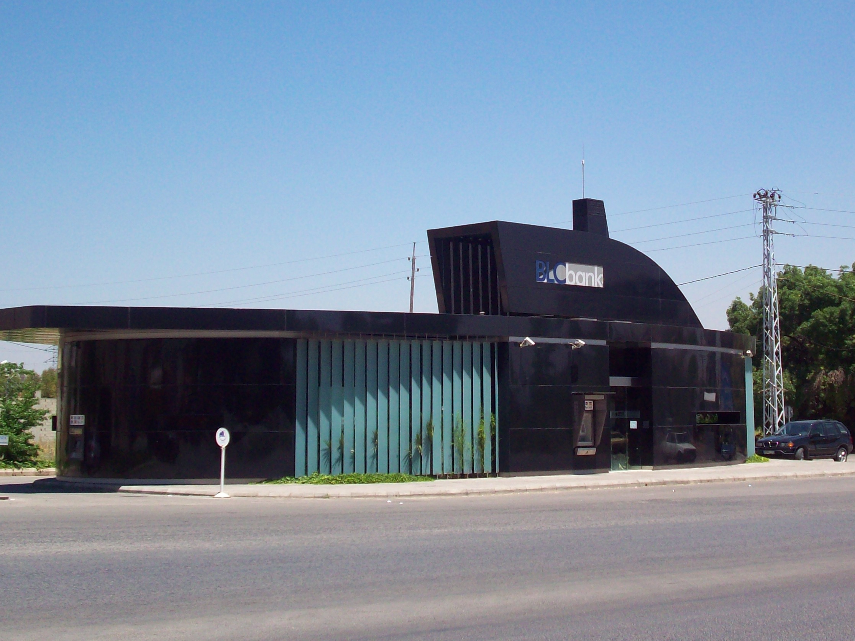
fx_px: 1556
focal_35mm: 63
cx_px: 505
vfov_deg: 23.2
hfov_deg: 30.7
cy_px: 247
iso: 80
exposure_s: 1/324
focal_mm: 7.6
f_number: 6.3
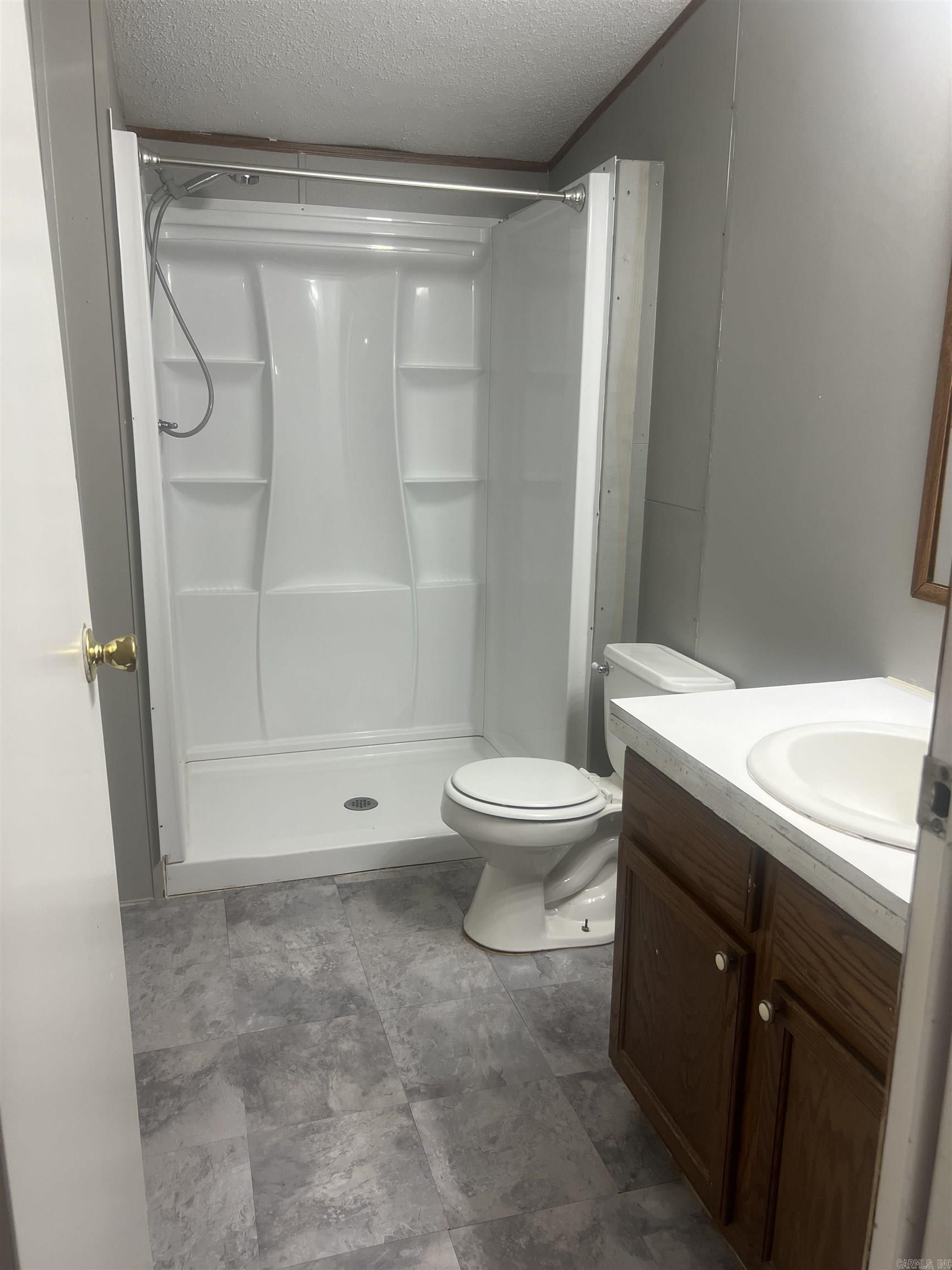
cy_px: 635
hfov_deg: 53.1
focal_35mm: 26
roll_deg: -0.1
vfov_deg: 67.3
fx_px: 953
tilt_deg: -13.9
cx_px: 476
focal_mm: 5.7
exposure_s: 1/120
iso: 125
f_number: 1.5
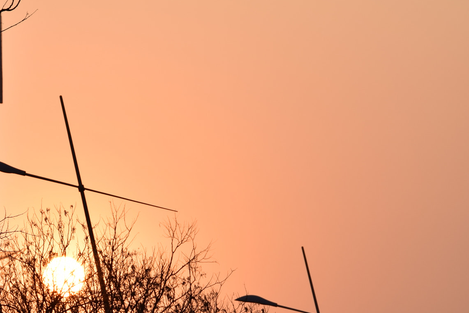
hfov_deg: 6.4
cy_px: 163
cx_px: 66
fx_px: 4208
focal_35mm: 323
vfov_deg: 4.3
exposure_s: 1/250
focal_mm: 120
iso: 100
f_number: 10
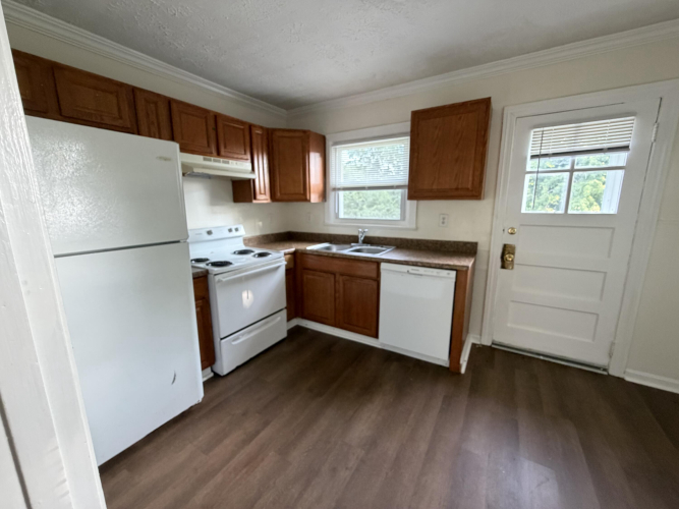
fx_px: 275
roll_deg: +1.2
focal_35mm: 14
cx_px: 340
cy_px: 254
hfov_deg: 102.1
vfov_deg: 85.7
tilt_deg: -11.0
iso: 400
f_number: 2.2
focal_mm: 2.22
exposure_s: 1/60
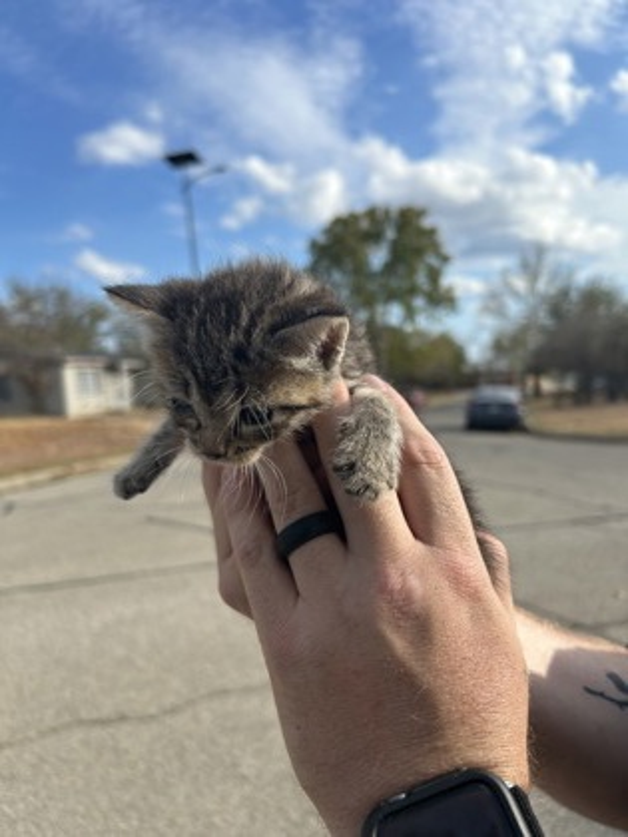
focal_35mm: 26
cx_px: 314
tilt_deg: -7.4
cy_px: 418
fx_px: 629
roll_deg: +4.2
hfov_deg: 53.1
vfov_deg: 67.3
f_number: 1.5
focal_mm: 5.7
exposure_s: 1/3356
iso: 50
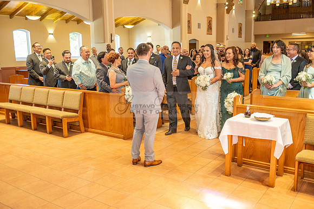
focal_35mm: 35
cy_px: 104
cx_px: 157
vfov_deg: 37.9
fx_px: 305
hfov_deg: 54.4
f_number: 2.8
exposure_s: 1/160
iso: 1600
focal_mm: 35
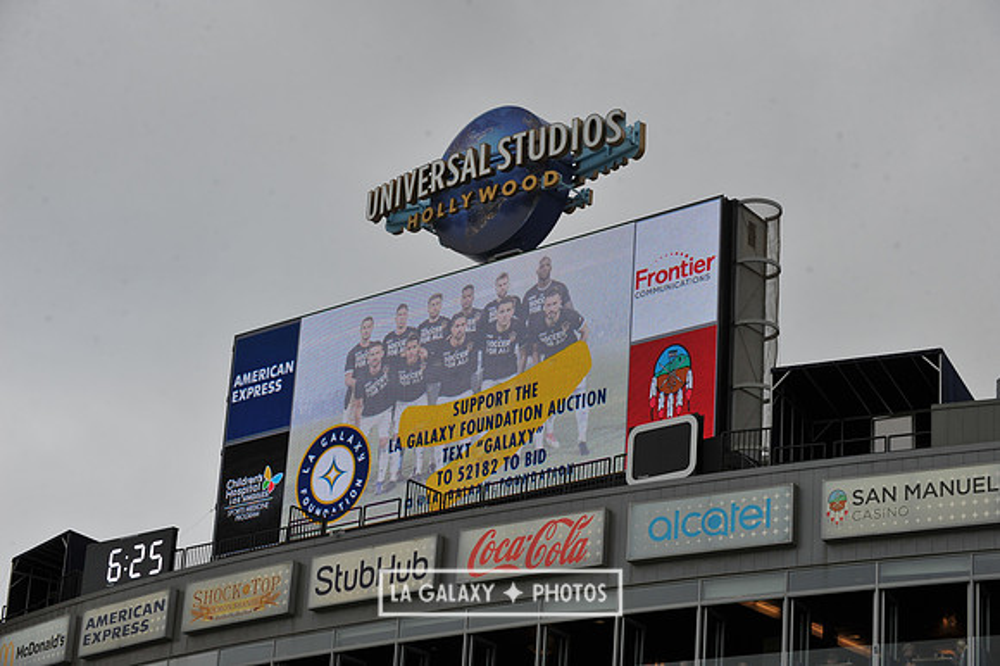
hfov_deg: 22.6
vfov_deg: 15.2
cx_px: 500
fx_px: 2498
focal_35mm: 90
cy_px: 333
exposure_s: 1/320
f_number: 9
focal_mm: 90
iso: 400
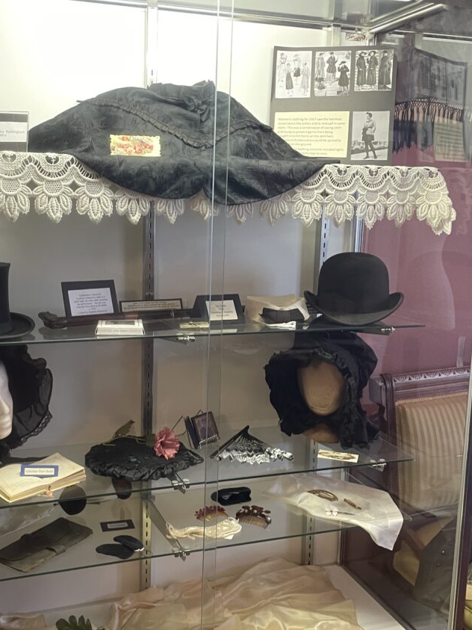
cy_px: 294
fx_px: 673
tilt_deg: -8.1
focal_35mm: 37
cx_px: 183
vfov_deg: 50.1
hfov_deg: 38.5
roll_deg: -0.9
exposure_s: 1/40
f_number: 1.6
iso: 400
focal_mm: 4.2
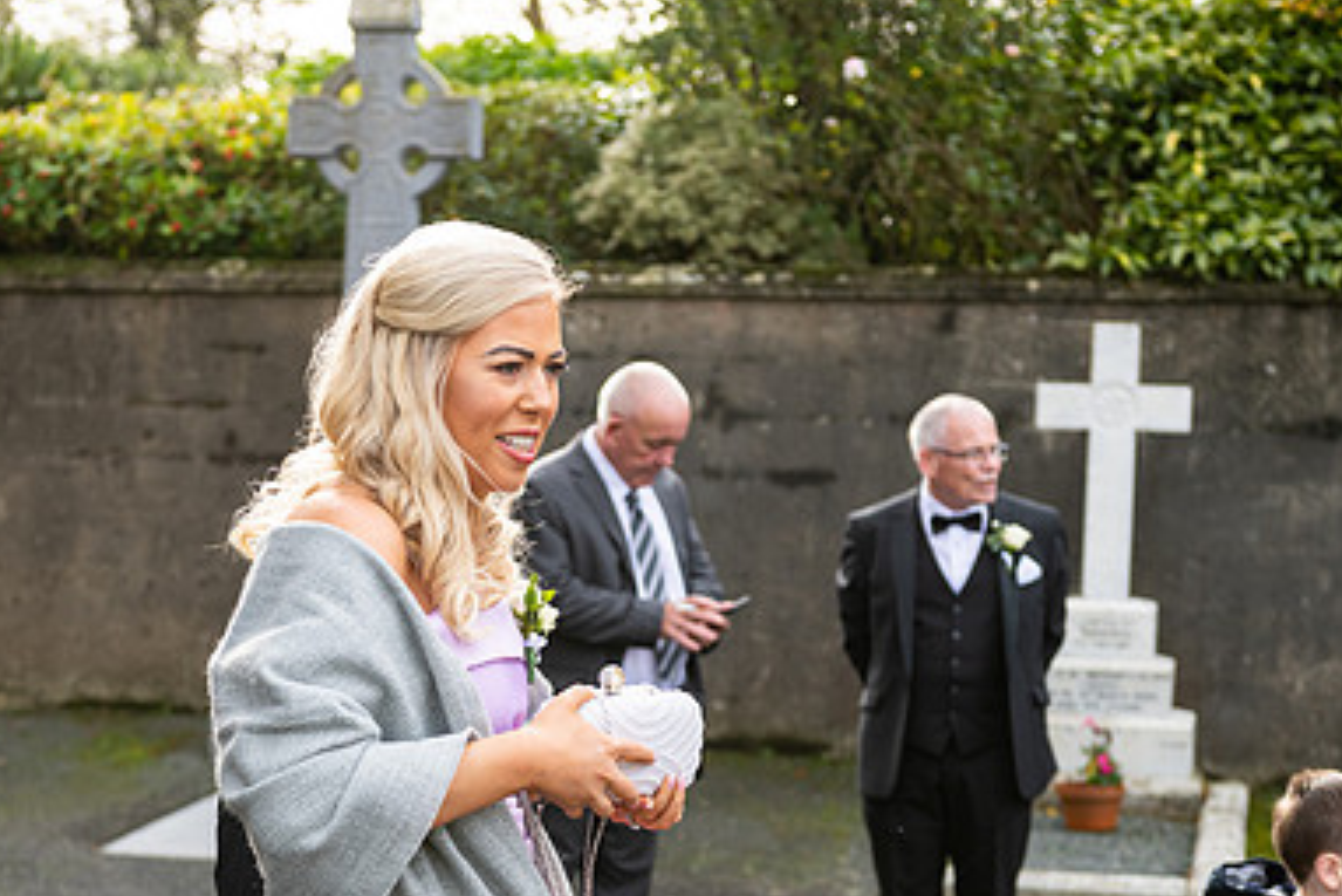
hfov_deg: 26.6
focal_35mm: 76
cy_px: 659
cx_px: 604
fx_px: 2834
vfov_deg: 17.9
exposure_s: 1/400
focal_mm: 50
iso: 200
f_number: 3.5
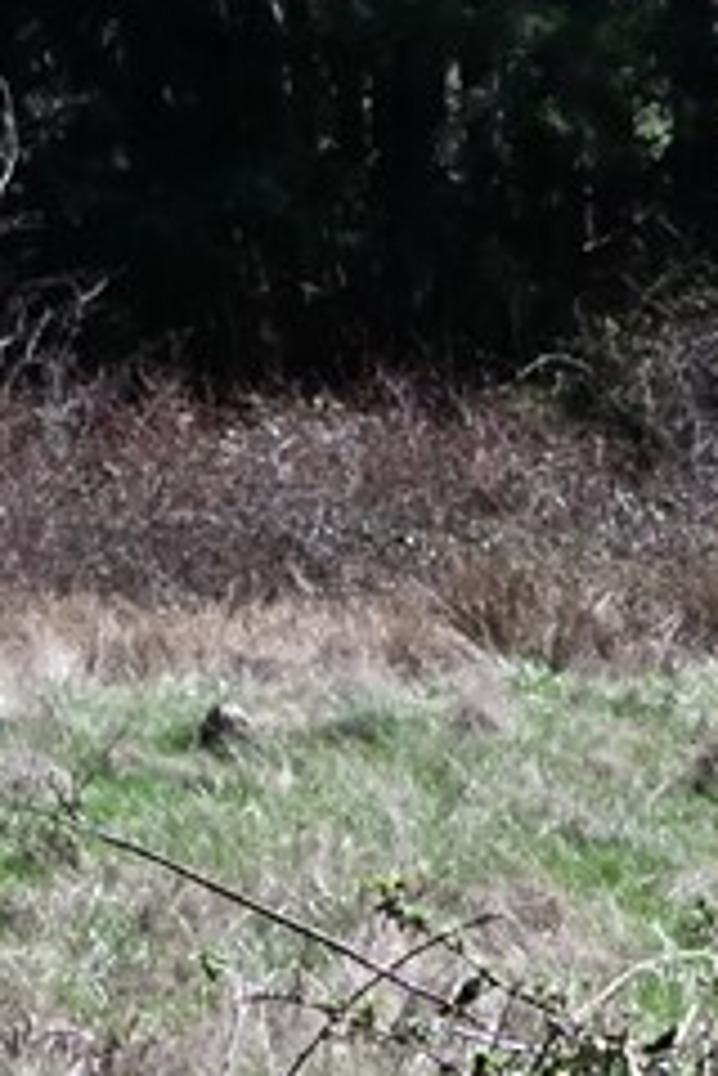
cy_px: 2181
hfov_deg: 5.9
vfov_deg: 8.5
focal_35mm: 230
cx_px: 1075
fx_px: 6866
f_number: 29
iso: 1600
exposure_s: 1/200
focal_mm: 32.5
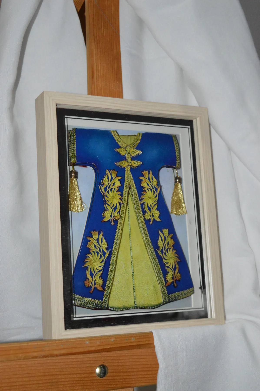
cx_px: 130
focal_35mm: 54
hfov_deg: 25.0
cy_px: 196
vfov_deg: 36.9
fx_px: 586
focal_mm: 36
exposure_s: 1/60
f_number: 4.8
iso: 2800
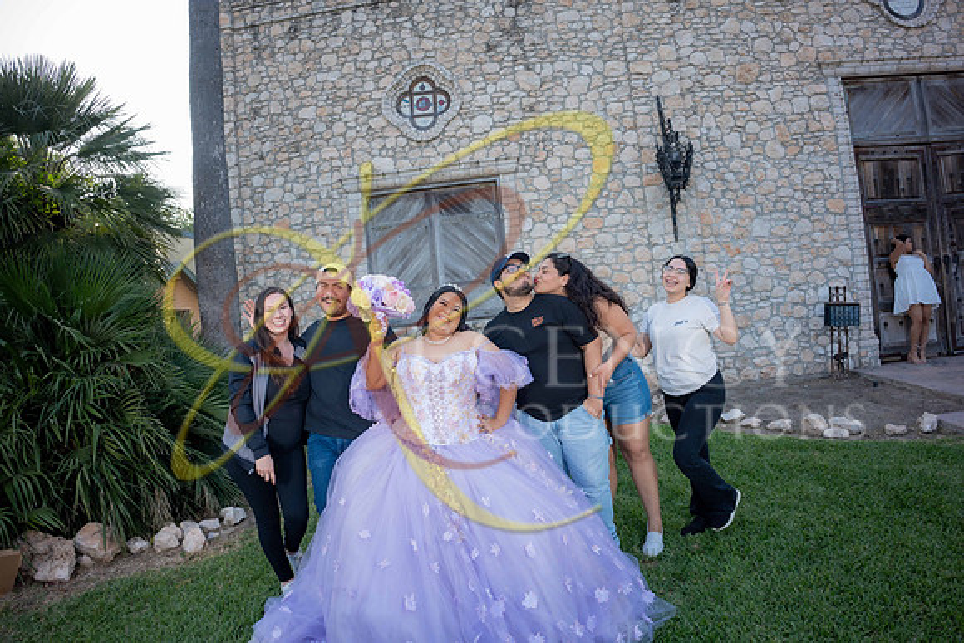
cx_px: 482
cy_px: 322
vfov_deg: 62.0
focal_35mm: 20
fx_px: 536
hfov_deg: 84.0
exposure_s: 1/400
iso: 125
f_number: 2.8
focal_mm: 20
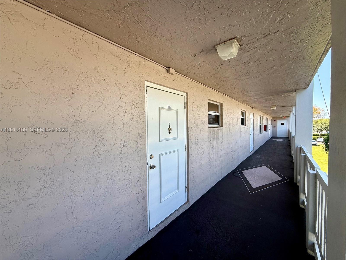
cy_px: 130
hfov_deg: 102.1
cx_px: 173
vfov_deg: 85.7
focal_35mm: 14
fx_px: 140
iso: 50
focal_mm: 2.22
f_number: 2.2
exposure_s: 1/266
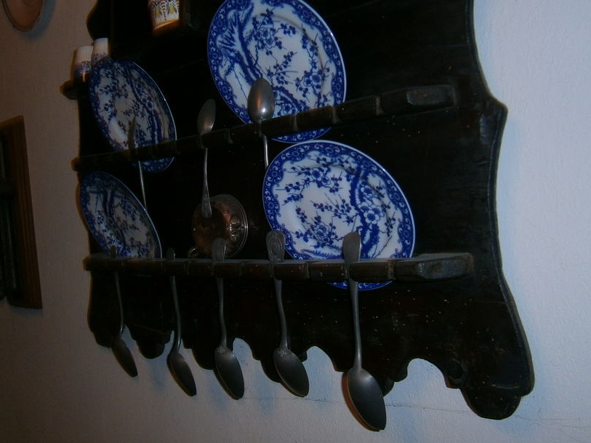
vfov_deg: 44.1
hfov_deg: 56.8
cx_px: 284
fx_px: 546
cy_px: 210
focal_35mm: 32
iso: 125
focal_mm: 4.7
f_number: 2.8
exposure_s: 1/30
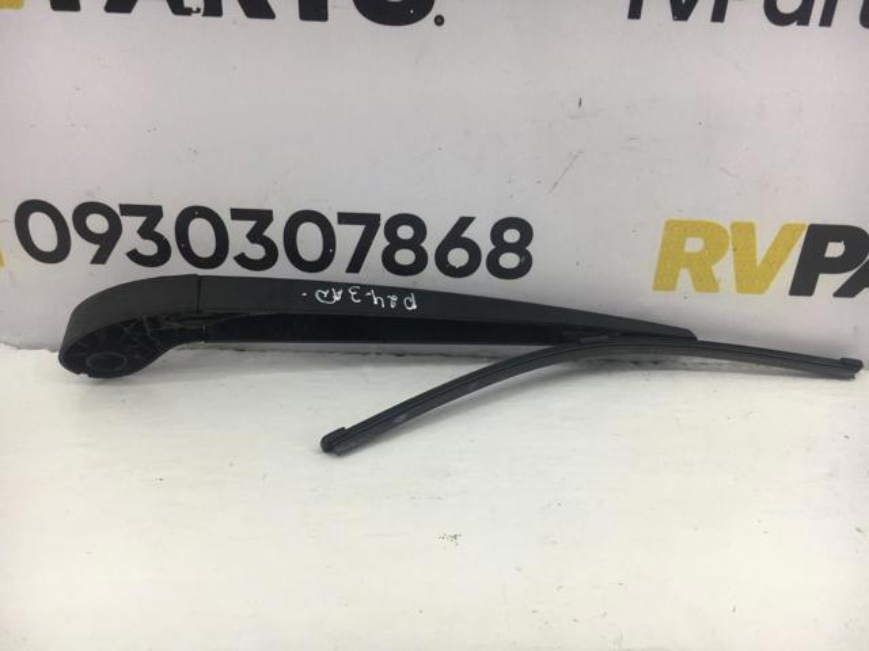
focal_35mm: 29
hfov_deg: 61.7
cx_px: 434
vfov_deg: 48.2
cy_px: 326
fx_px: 728
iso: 40
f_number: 2.2
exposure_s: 1/100
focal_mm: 4.15
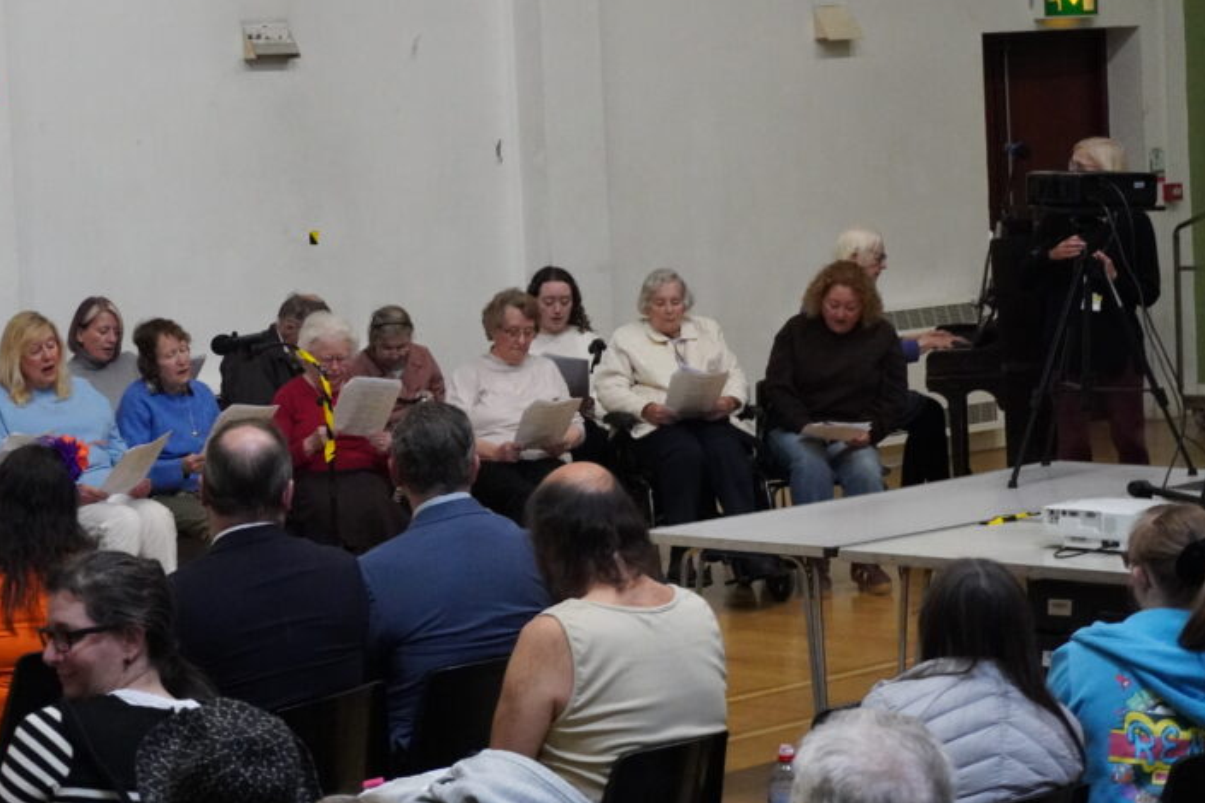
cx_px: 342
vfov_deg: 12.6
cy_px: 296
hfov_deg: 18.7
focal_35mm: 109
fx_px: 3648
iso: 6400
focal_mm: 50
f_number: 5.6
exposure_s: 1/160
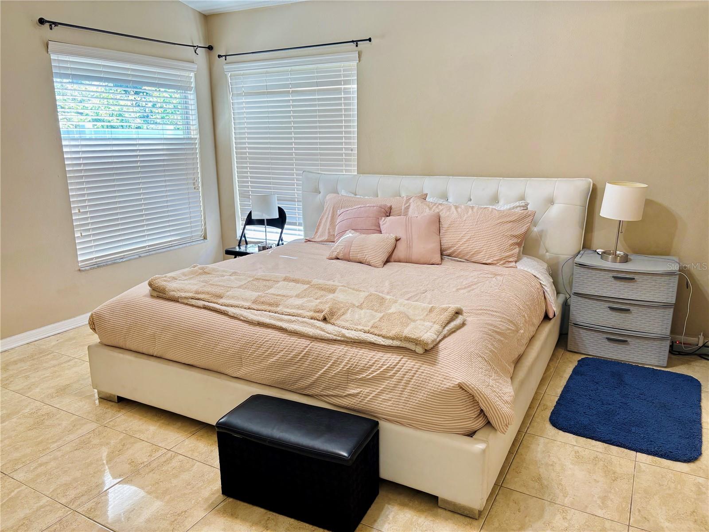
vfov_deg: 53.1
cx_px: 354
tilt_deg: -13.2
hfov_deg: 67.3
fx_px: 533
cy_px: 266
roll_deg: +0.3
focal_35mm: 26
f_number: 1.6
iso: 80
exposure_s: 1/60
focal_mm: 5.96
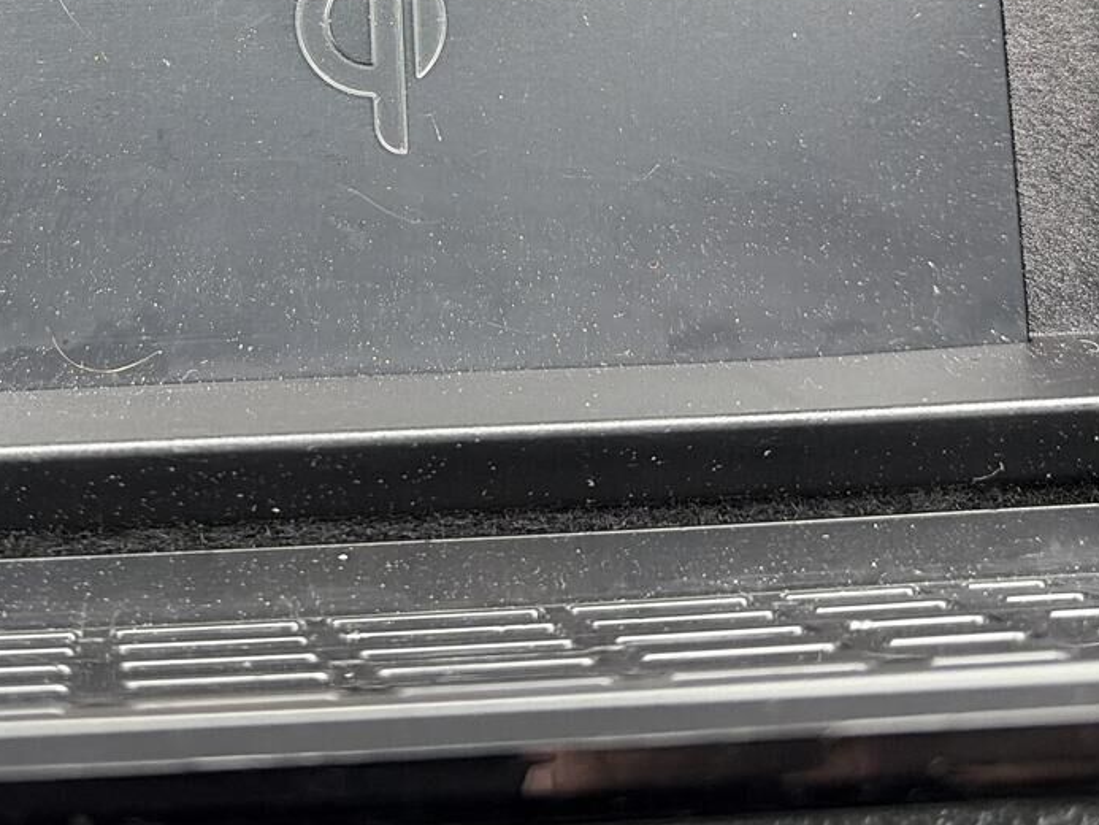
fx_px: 2032
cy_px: -125
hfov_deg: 30.0
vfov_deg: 21.5
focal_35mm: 64
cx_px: 331
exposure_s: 1/96
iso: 125
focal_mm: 5.96
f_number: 1.6
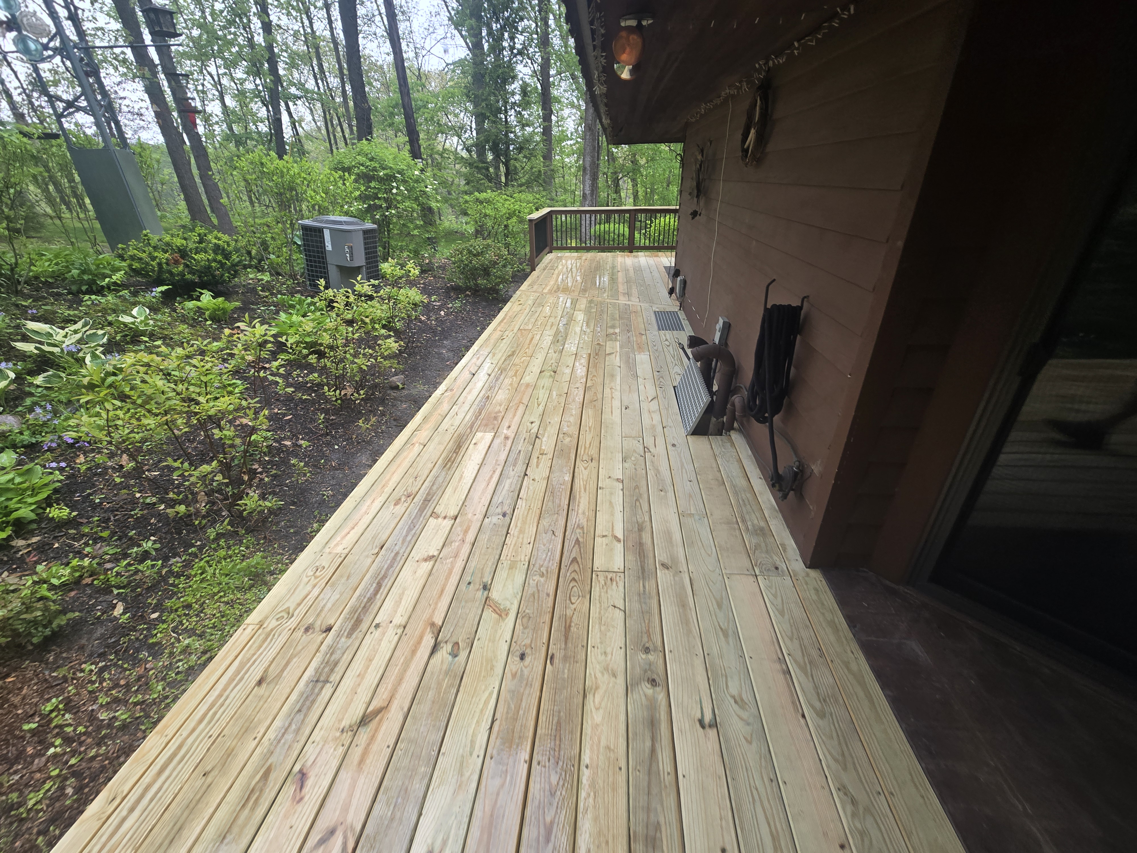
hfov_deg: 106.2
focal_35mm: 13
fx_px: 427
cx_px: 568
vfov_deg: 89.9
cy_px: 426
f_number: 2.2
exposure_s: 1/120
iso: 50
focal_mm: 2.2
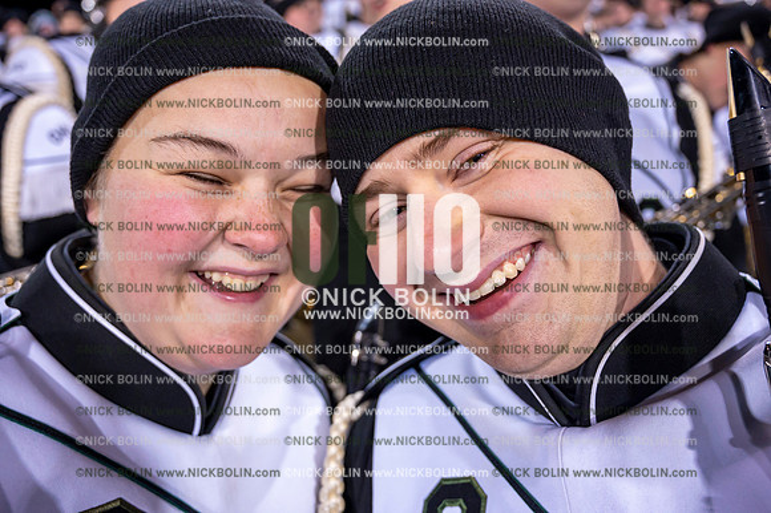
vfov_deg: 41.7
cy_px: 256
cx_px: 386
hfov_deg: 59.5
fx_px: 674
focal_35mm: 32
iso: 5000
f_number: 4.5
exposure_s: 1/250
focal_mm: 31.5
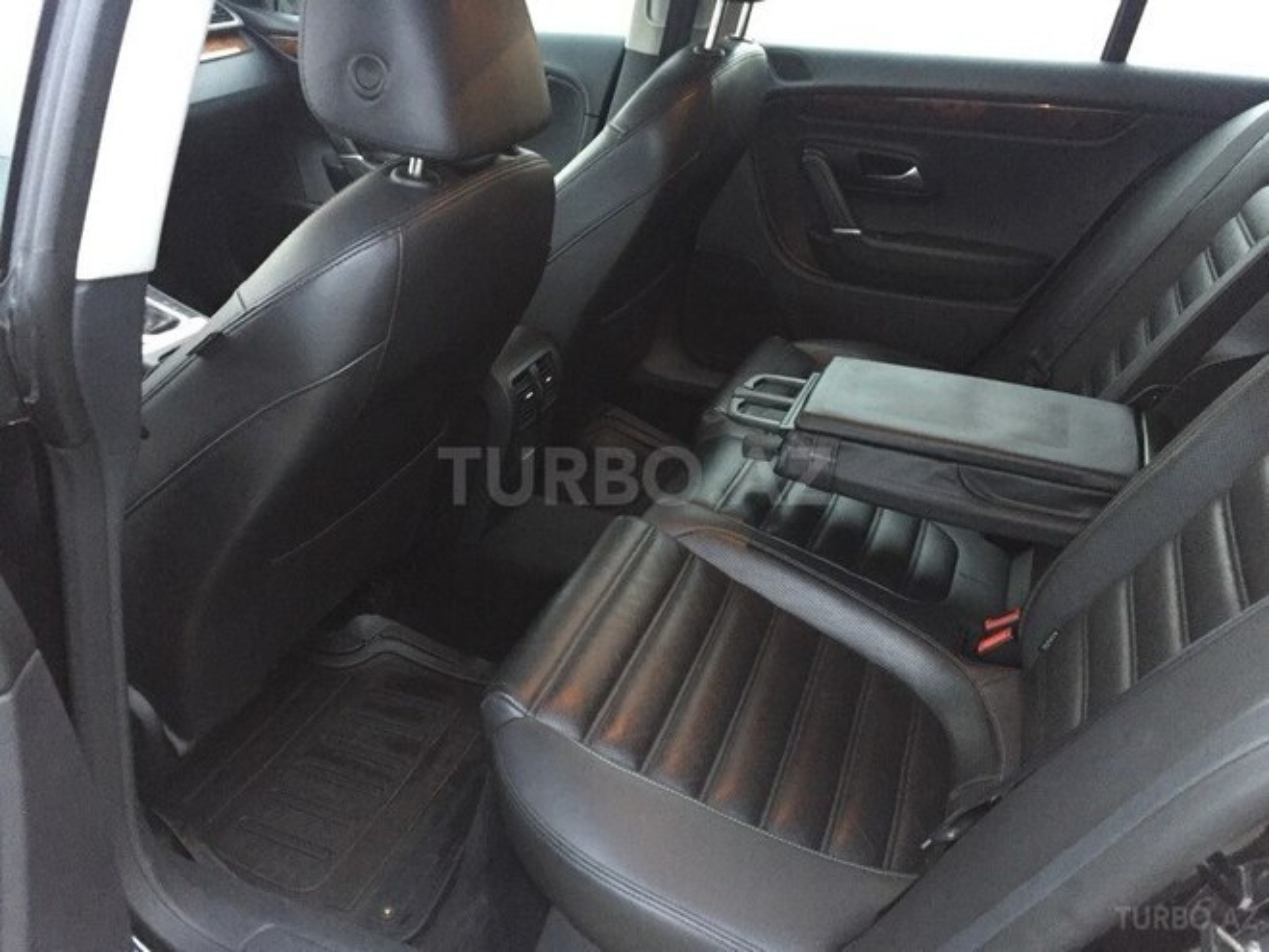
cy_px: 476
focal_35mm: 29
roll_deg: -2.7
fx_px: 1063
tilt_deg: -29.1
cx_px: 634
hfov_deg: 61.7
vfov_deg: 48.2
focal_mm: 4.15
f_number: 2.2
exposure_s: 1/17
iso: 320
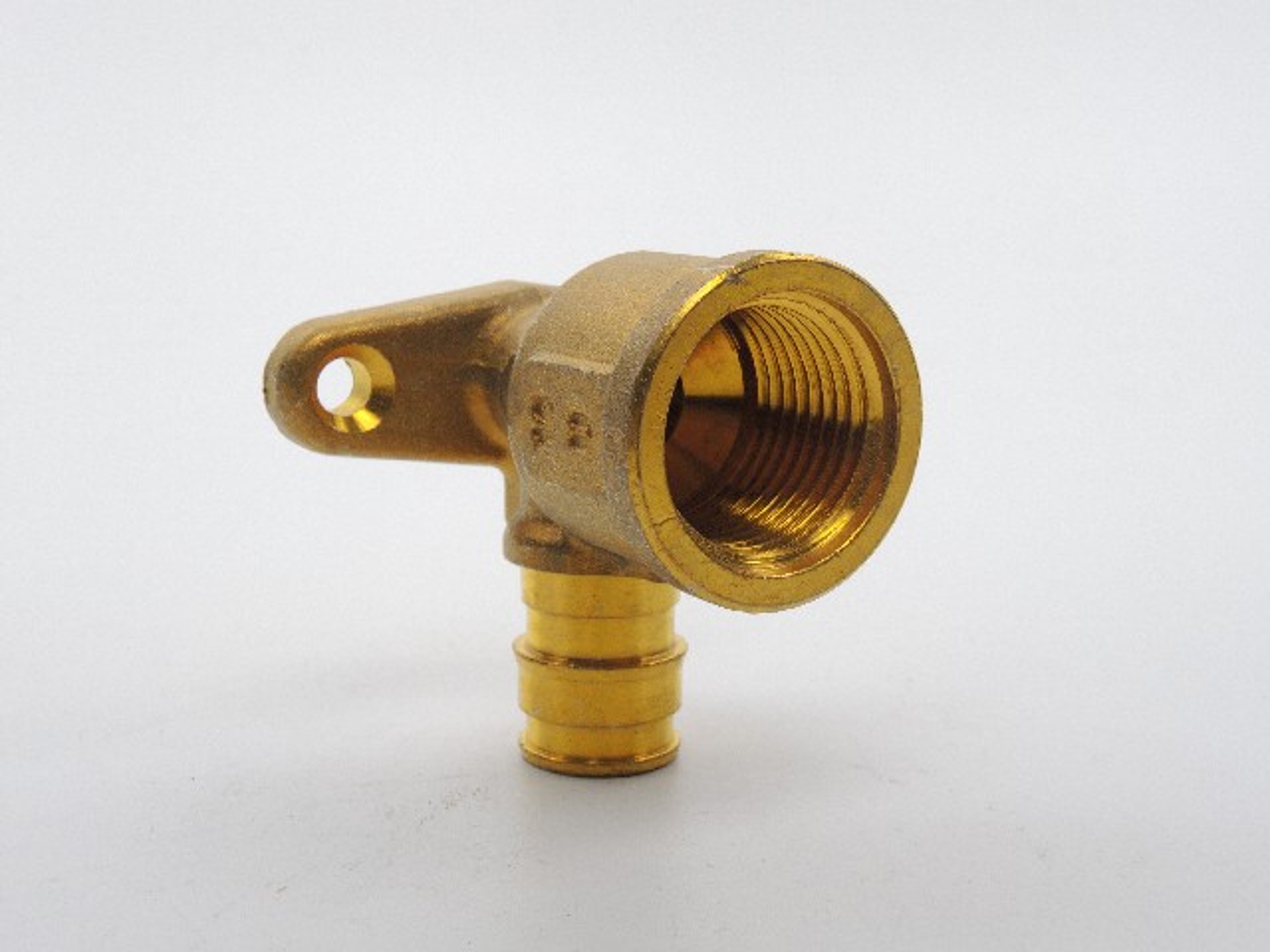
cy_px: 476
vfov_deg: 29.1
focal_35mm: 50
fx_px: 1834
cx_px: 635
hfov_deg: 38.2
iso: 200
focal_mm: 11
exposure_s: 1/250
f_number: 7.1
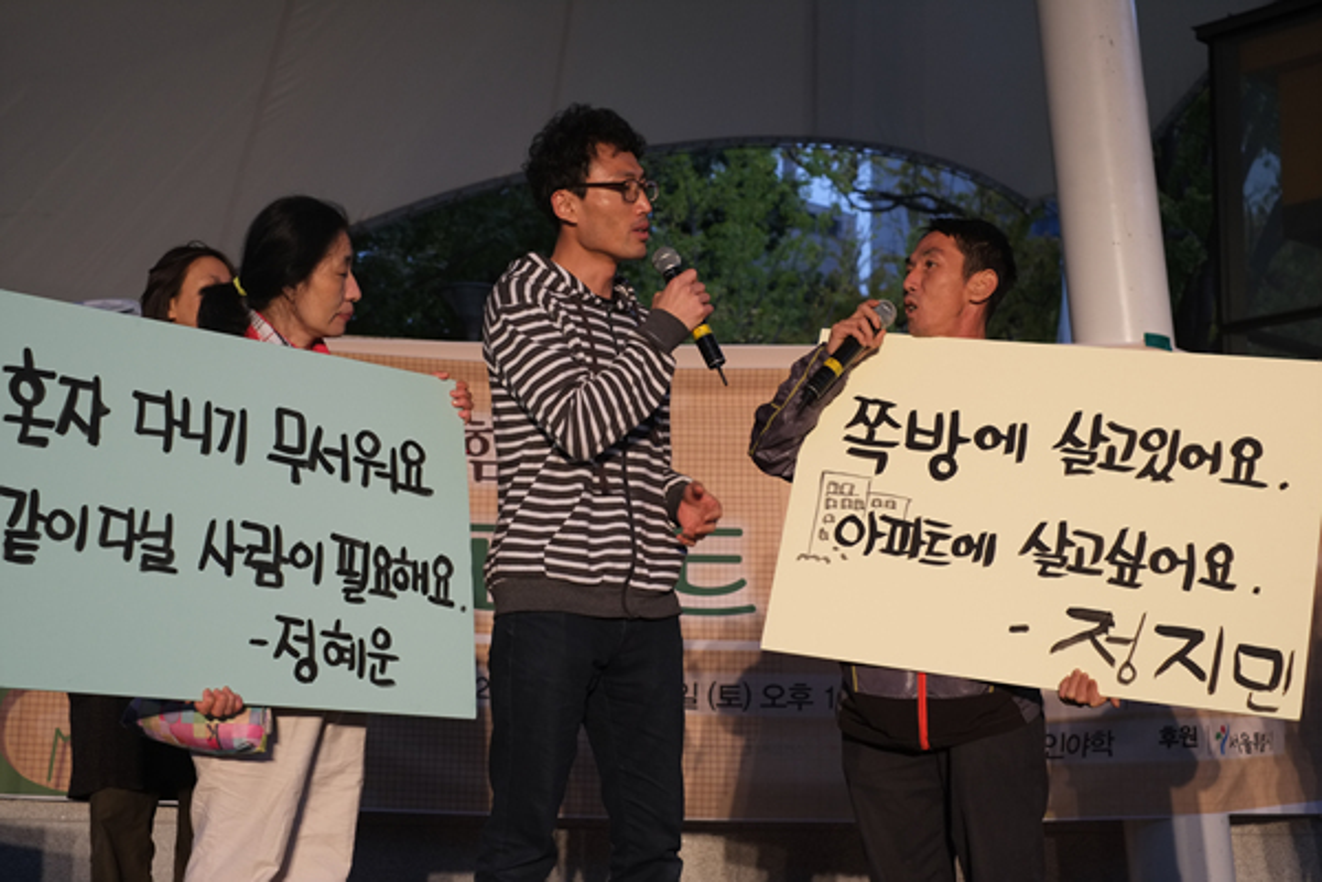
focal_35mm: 53
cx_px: 661
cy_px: 441
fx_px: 1946
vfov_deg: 25.5
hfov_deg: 37.5
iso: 800
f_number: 4
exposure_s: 1/125
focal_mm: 35
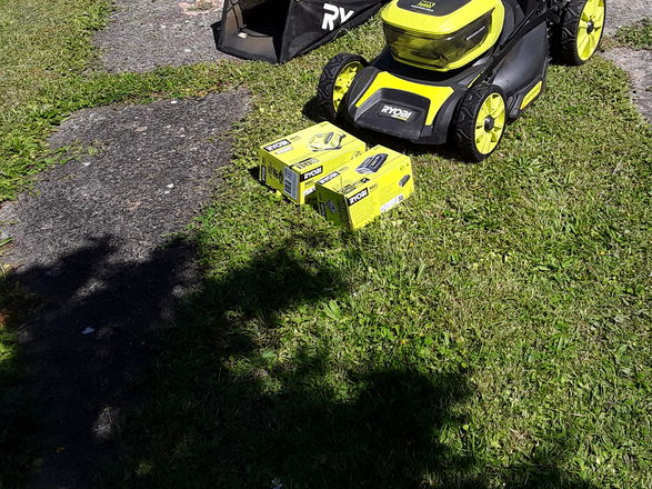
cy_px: 114
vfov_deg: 30.9
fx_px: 866
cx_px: 458
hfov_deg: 40.5
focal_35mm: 46
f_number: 1.9
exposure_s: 1/1866
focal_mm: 2.91
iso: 40
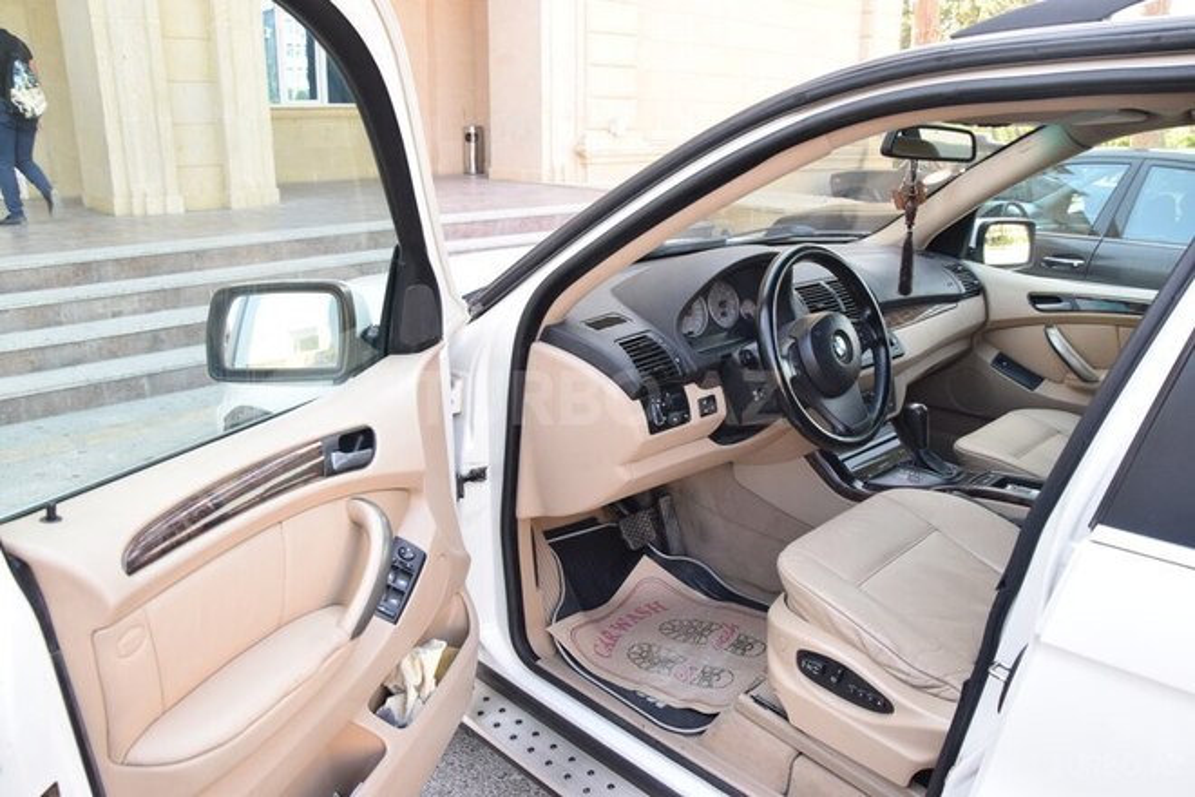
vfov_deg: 47.9
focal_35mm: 27
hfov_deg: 67.4
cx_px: 598
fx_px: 896
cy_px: 398
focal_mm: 18
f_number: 7.1
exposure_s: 1/200
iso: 1250
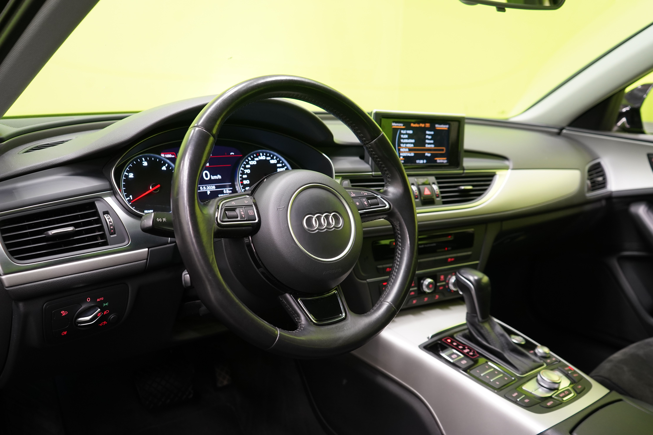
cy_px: 218
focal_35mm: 31
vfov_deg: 42.3
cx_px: 326
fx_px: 562
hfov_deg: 60.3
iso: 1250
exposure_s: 1/20
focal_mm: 31
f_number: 5
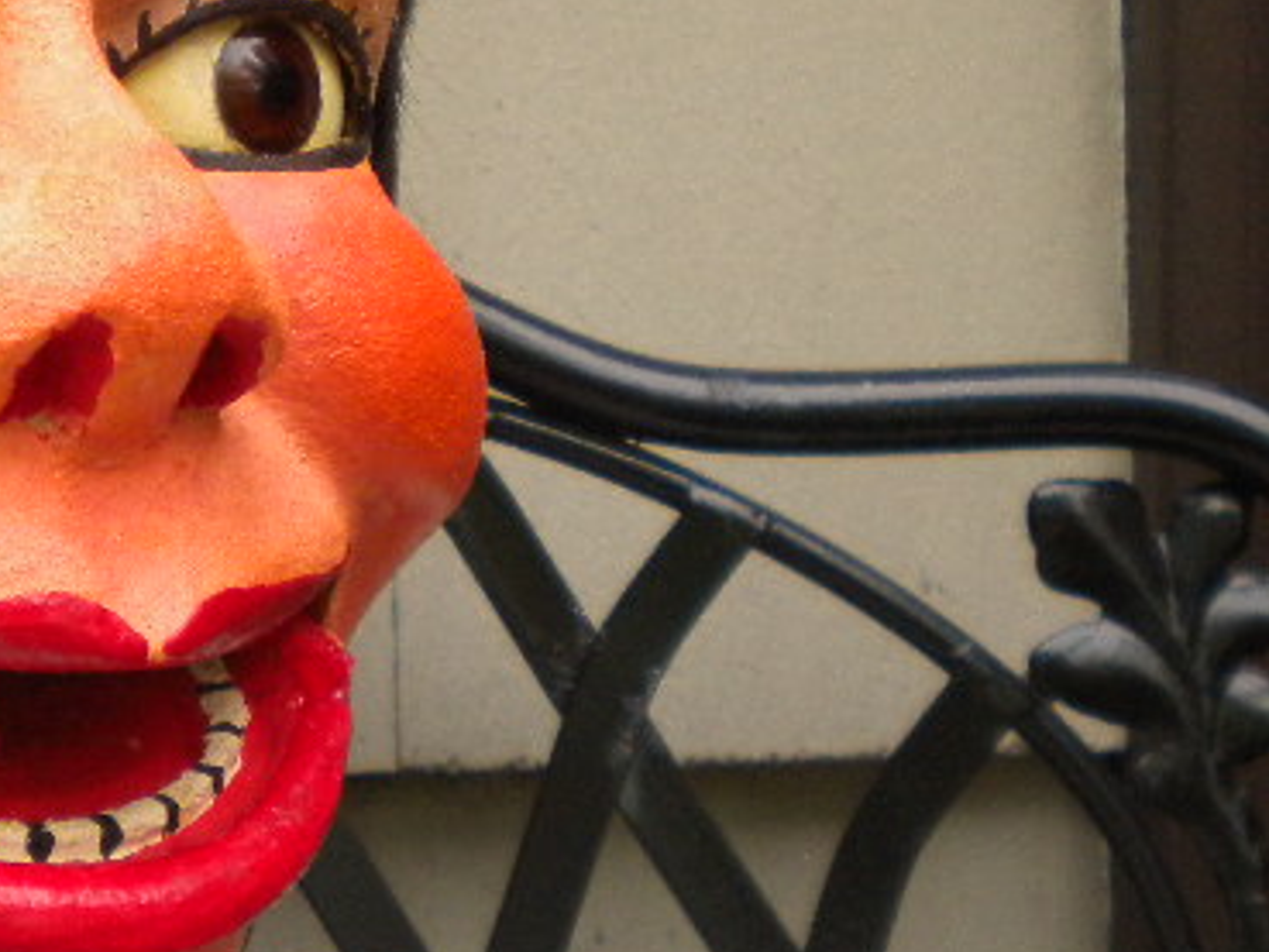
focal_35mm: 97
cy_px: 230
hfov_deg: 19.4
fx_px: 3557
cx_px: -103
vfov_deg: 15.2
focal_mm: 6.3
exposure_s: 1/434
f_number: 3.1
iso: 240
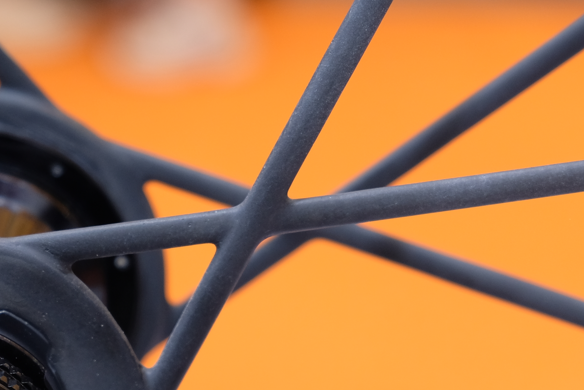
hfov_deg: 15.0
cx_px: -59
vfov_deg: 10.3
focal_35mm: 133
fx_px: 2157
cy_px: 296
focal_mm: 34.3
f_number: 4
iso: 400
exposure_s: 1/90
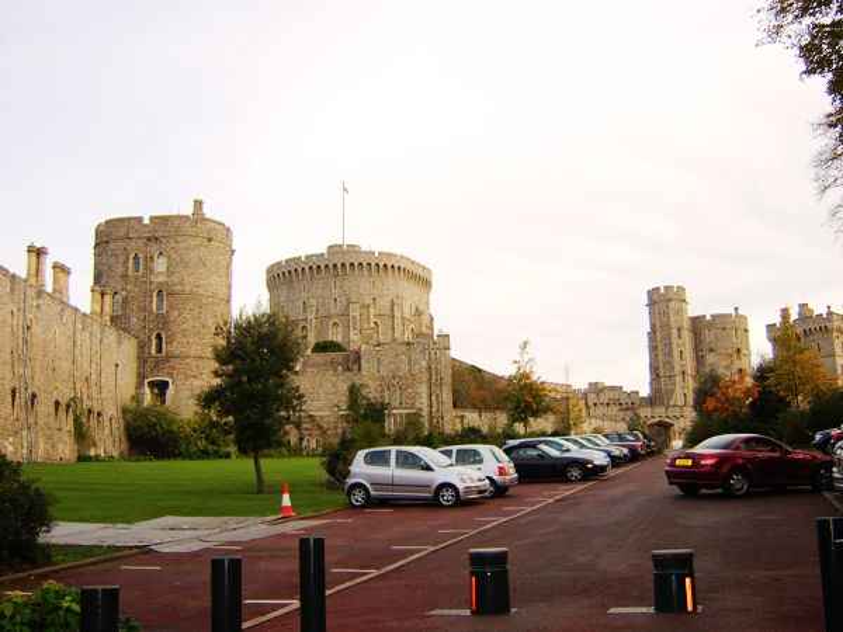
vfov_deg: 45.4
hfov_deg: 58.4
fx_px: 755
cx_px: 422
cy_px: 316
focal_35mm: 31
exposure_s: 1/458
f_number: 2.7
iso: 50
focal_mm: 8.13
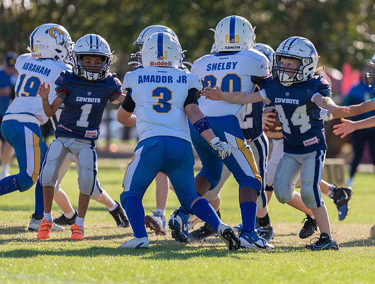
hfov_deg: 6.5
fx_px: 3297
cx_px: 234
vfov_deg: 4.9
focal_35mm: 303
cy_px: 124
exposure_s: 1/1250
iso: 100
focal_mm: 200
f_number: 2.8
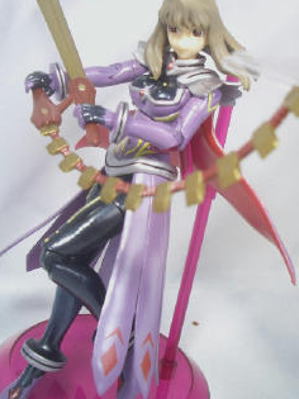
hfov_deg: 29.1
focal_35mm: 50
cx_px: 167
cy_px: 176
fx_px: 576
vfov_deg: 38.1
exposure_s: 1/80
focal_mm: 6.8
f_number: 2.8
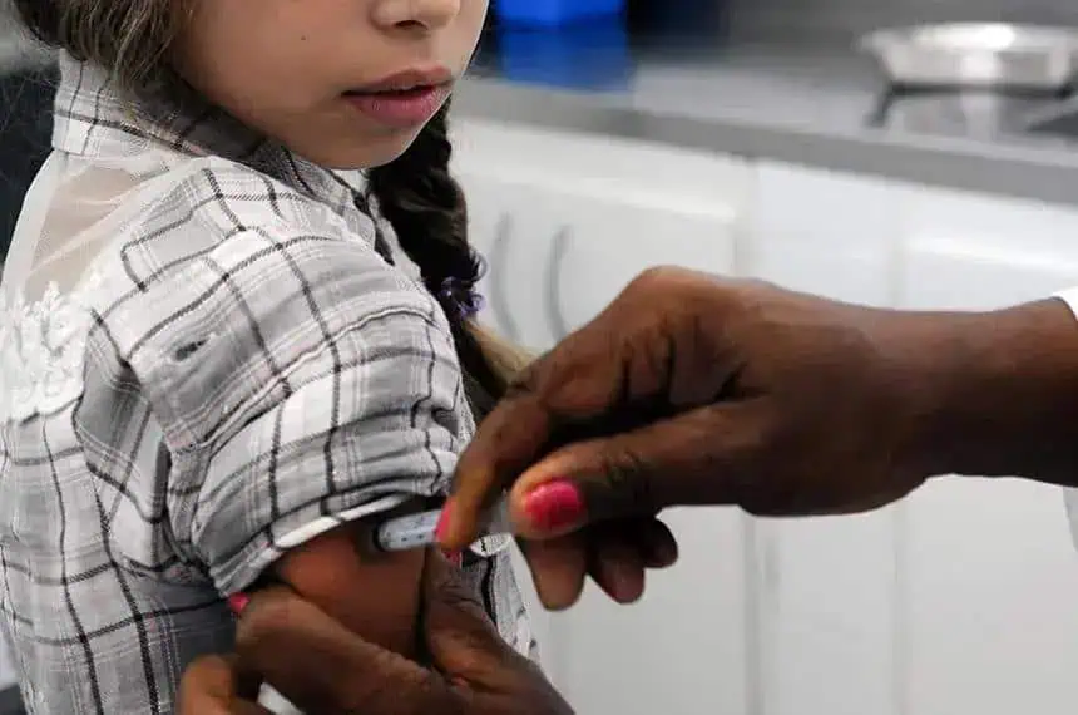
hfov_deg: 42.4
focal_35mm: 46
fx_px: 1390
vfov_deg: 28.8
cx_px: 539
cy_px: 358
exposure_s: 1/100
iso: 640
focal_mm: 31
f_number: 3.5
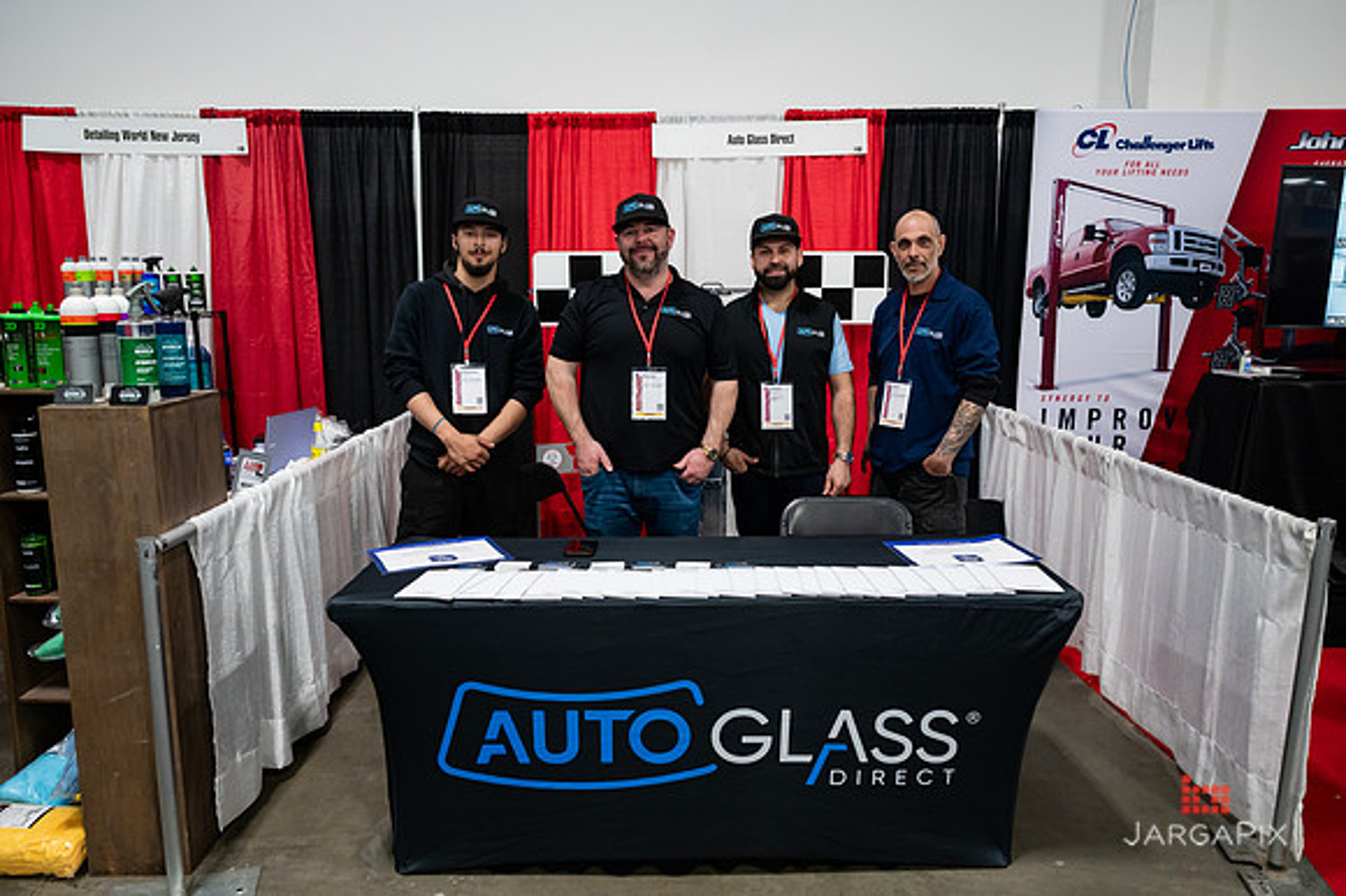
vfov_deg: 51.2
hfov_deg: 71.4
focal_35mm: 25
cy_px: 456
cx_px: 676
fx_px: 936
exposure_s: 1/200
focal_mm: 24
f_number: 3.2
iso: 2500
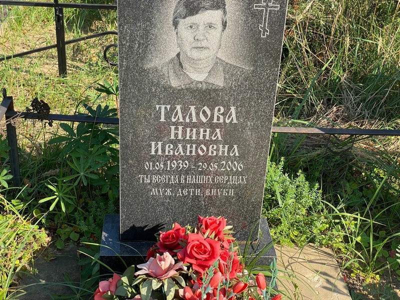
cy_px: 150
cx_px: 200
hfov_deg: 36.8
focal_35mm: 52
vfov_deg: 28.0
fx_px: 601
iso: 20
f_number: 2
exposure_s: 1/545
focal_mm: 6
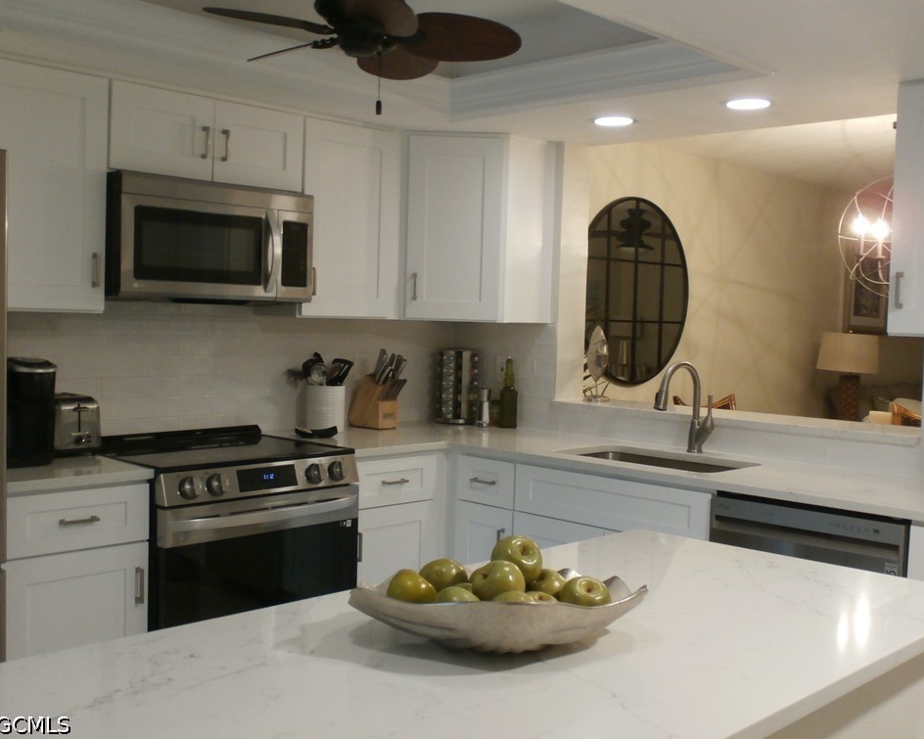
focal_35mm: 36
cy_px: 365
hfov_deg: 50.3
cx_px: 479
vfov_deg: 41.1
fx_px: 984
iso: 400
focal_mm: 6
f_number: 3.4
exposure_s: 1/20
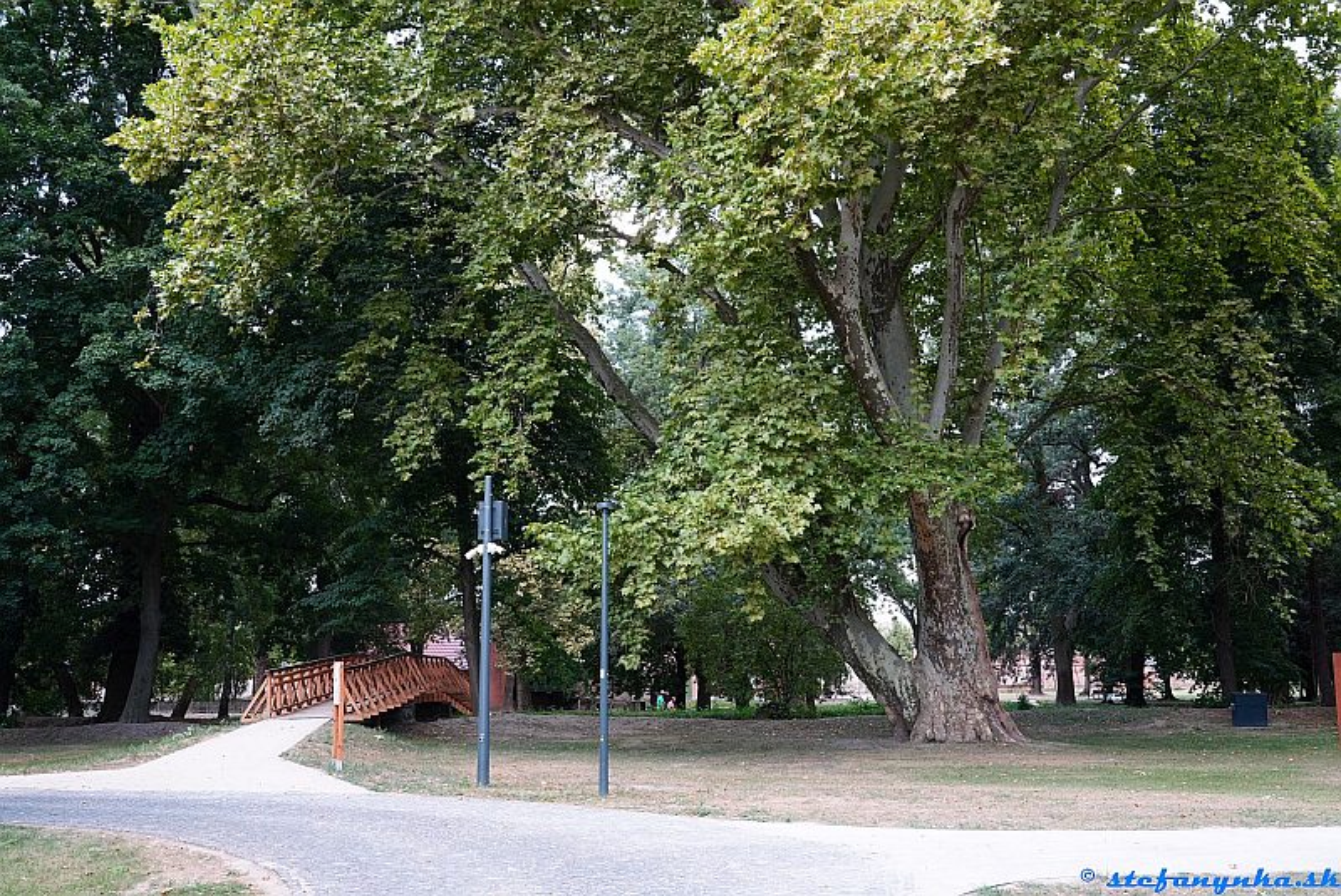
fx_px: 1305
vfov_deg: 37.9
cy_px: 448
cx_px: 670
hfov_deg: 54.4
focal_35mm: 35
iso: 500
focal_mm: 35
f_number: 8
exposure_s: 1/40
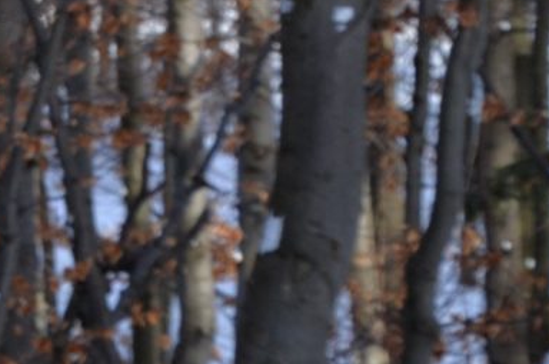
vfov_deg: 4.8
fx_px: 4259
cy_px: -552
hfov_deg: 6.9
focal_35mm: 280
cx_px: -864
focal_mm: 35
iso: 200
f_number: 7.1
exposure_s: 1/200
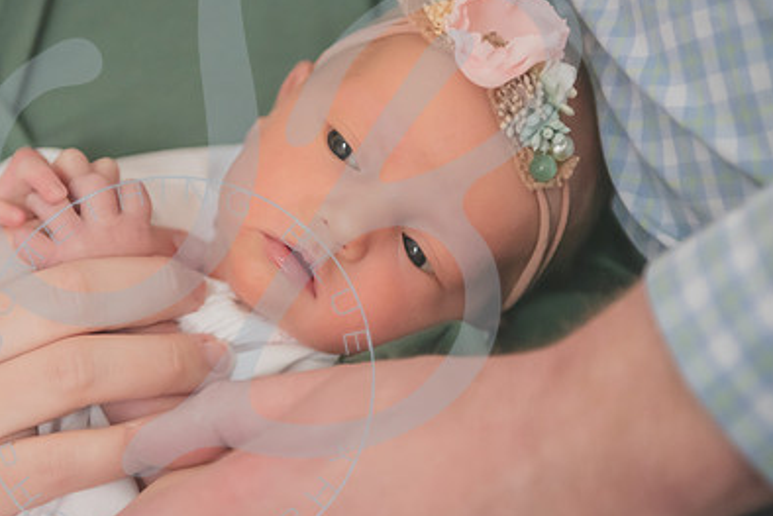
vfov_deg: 13.3
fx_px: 2212
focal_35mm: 103
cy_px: 213
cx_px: 271
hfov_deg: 19.8
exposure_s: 1/125
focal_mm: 70
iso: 2500
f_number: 2.8
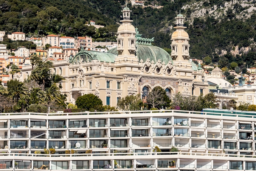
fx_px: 1365
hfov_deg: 10.7
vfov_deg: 7.2
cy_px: 117
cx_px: 160
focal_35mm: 192
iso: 200
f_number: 8
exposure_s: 1/1000
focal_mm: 110
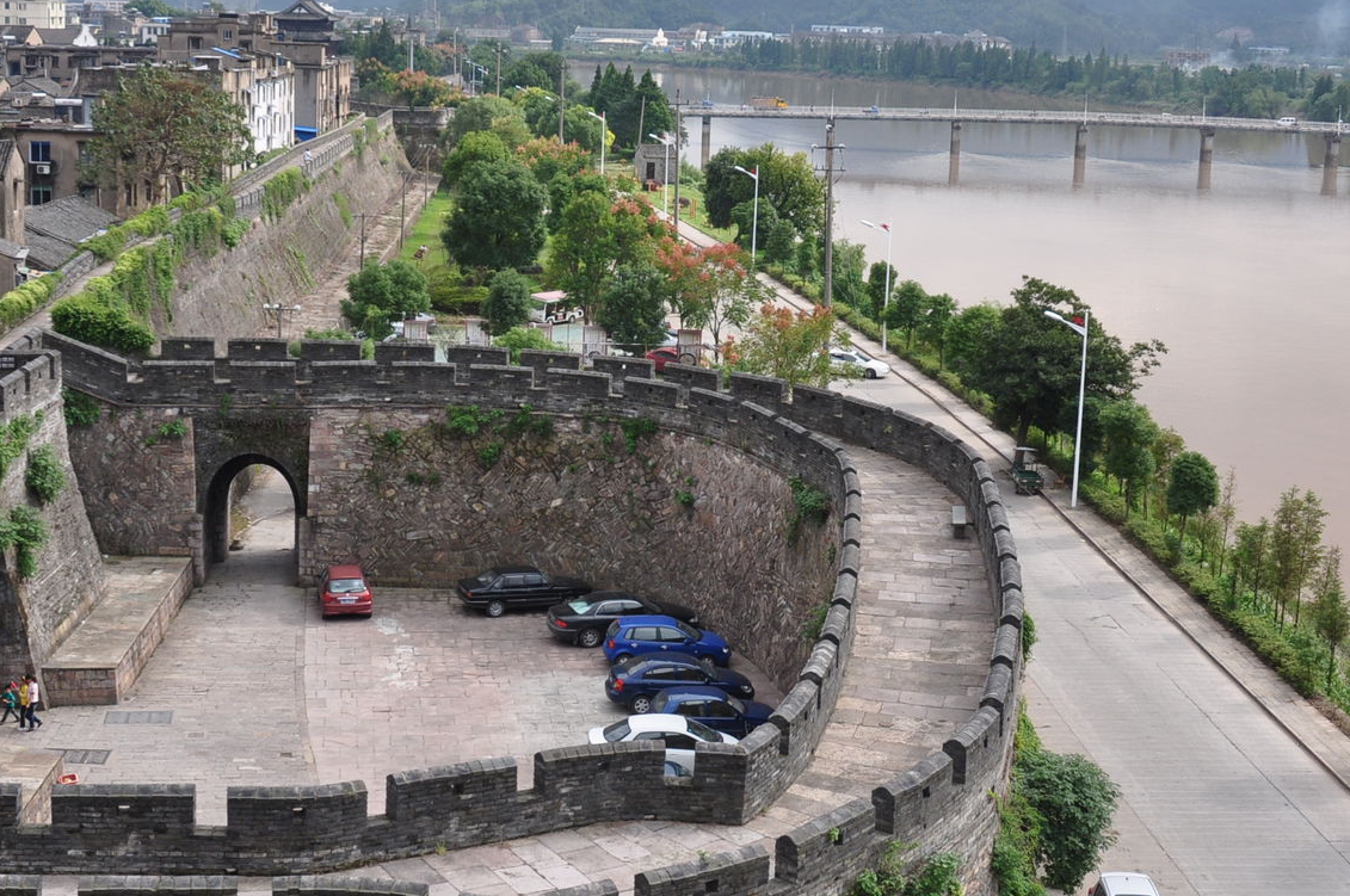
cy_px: 367
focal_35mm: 56
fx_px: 2097
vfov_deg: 24.1
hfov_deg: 35.6
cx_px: 606
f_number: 10
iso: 250
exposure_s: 1/250
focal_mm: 22
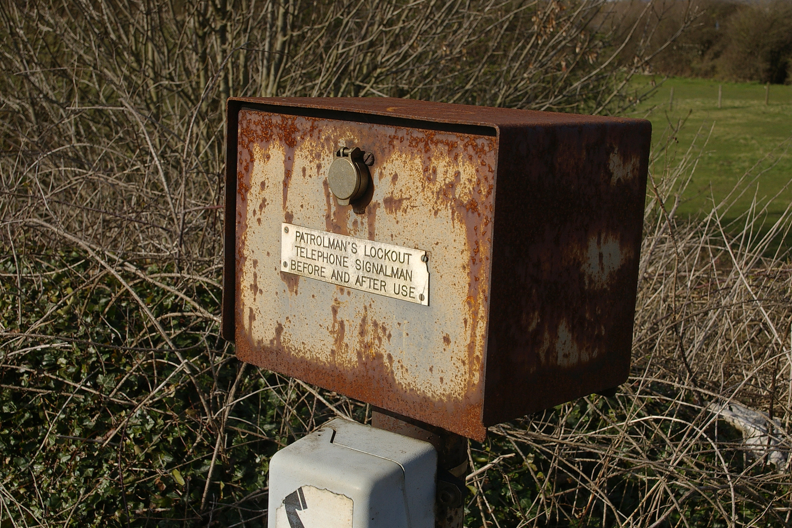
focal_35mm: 51
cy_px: 264
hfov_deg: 38.9
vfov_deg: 26.5
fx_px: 1122
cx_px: 396
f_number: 9.5
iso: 200
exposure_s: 1/500
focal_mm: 34
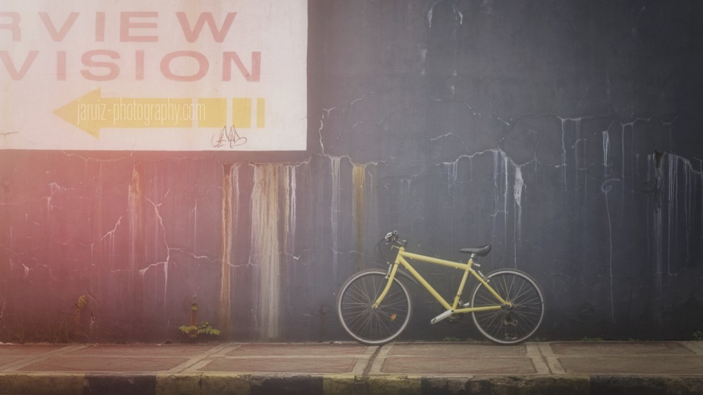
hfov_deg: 26.9
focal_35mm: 79
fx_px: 1473
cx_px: 350
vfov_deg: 15.3
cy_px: 161
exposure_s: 1/1500
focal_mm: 50
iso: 200
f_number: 2.8
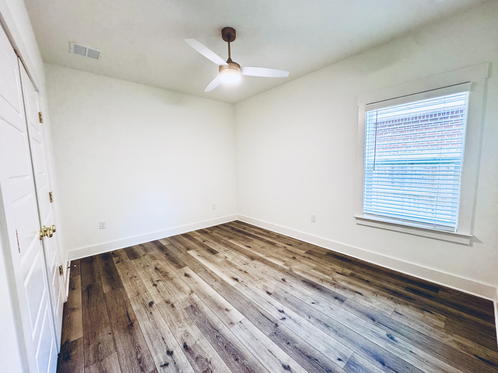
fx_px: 201
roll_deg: +1.4
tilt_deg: -6.6
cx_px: 249
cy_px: 186
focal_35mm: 14
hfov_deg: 102.1
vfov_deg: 85.7
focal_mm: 2.22
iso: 250
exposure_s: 1/60
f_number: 2.2
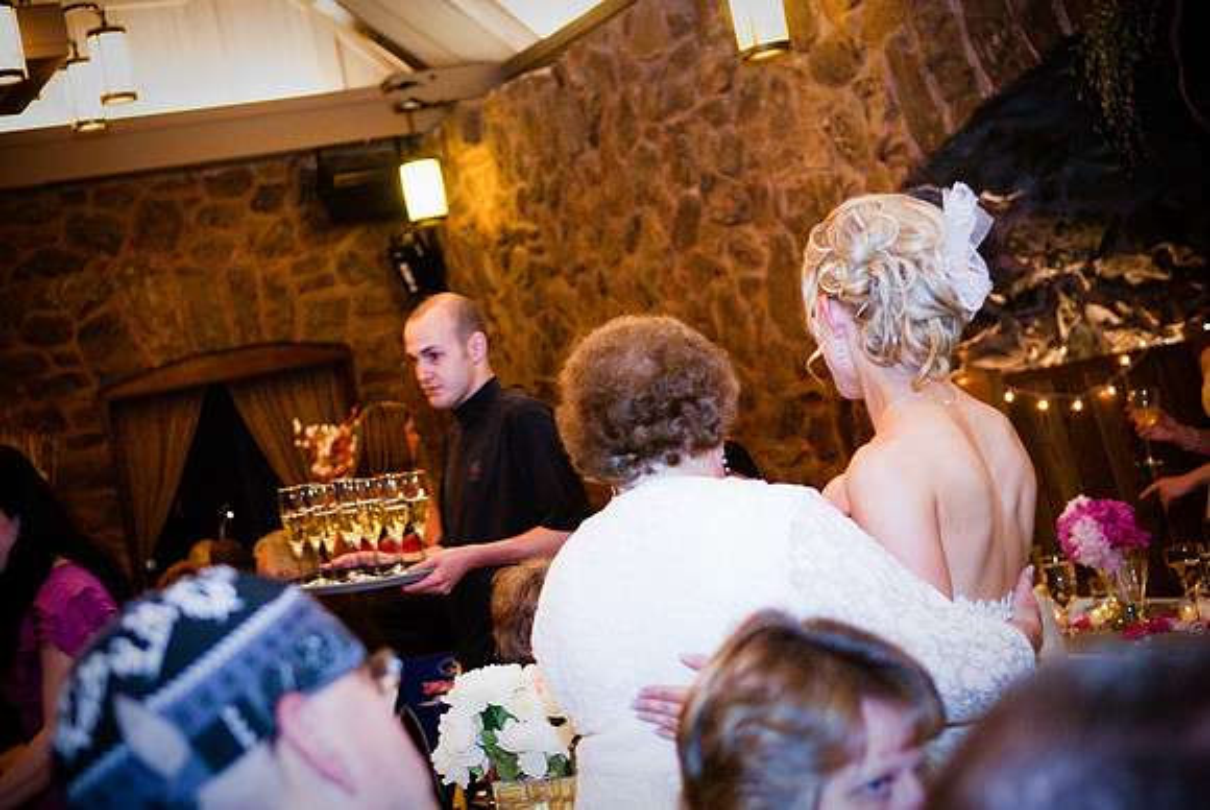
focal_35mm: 66
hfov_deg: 30.5
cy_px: 405
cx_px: 605
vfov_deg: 20.7
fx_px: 2221
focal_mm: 44
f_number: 2.8
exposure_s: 1/60
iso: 1600
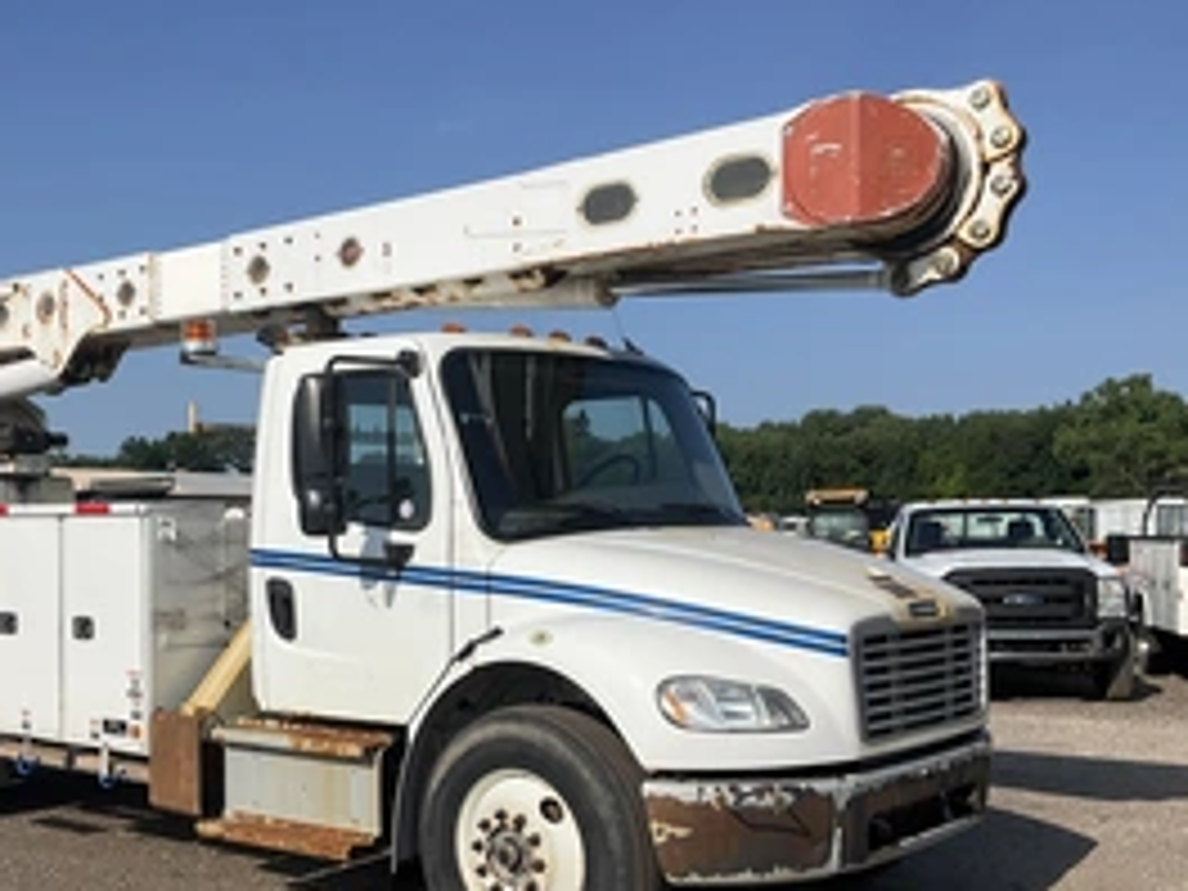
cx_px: 414
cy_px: 522
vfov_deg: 32.8
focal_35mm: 44
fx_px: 1510
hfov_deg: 42.5
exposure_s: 1/3534
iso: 25
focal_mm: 3
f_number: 1.8
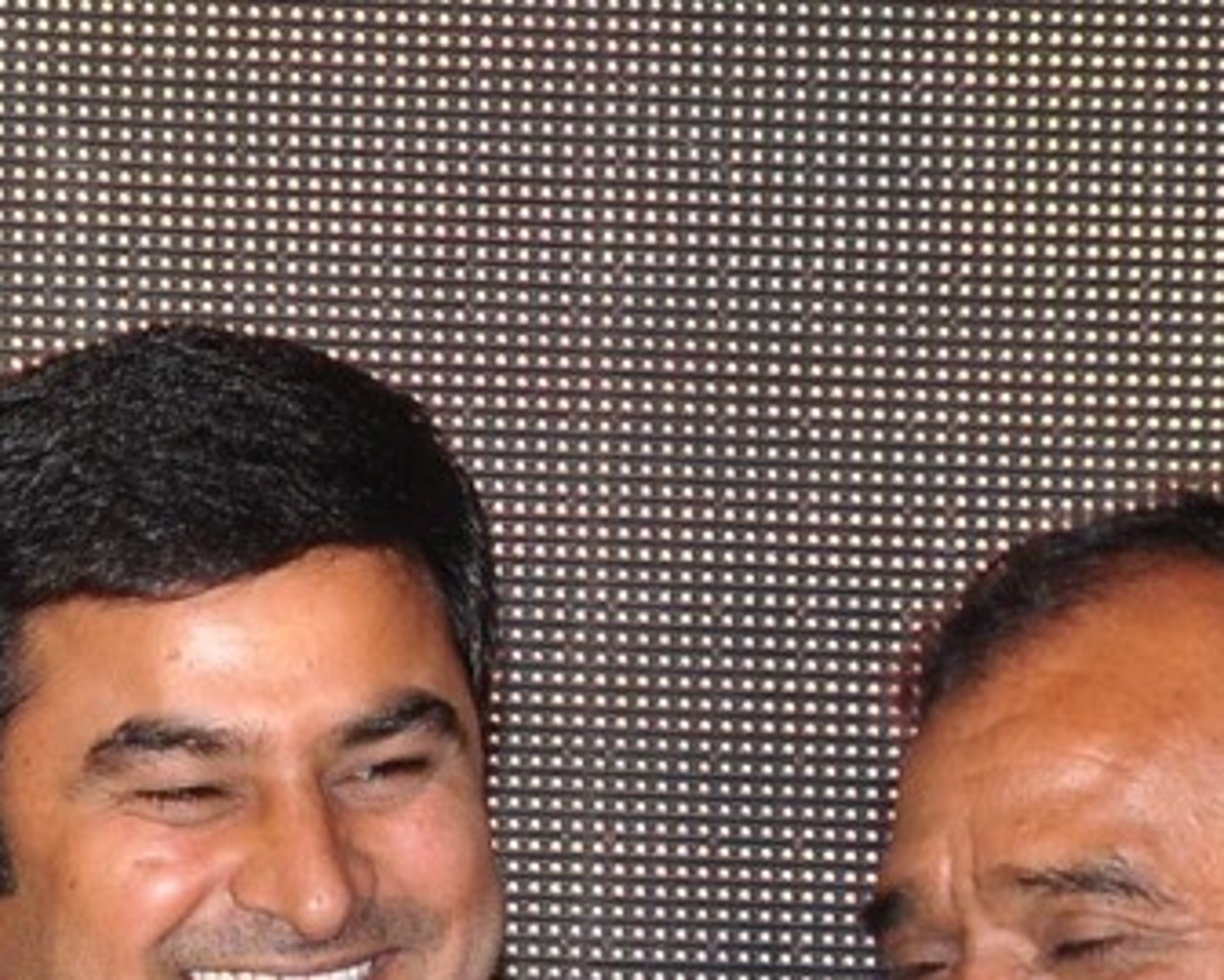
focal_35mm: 402
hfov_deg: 4.8
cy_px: 1437
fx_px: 14567
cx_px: -66
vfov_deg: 3.8
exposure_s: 1/125
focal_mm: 80
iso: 500
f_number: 8
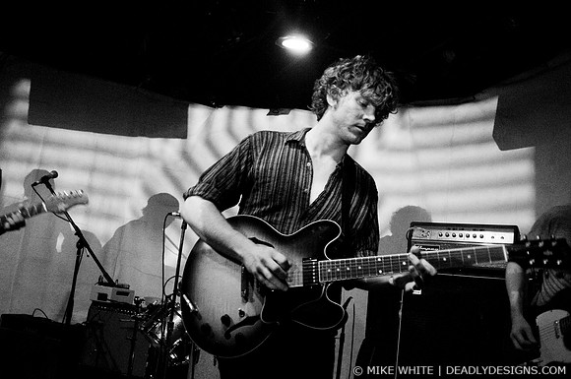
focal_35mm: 30
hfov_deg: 62.0
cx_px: 286
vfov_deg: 43.5
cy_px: 190
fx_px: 475
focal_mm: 20
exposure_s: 1/30
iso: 1250
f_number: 2.8
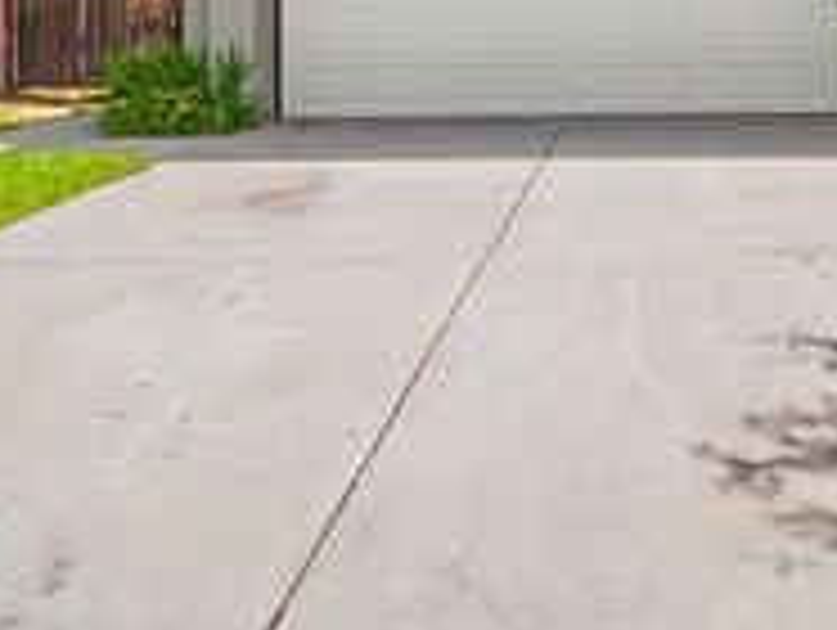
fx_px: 1041
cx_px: 675
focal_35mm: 43
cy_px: -29
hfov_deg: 41.8
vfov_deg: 30.7
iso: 250
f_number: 8
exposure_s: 1/250
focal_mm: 8
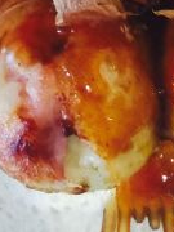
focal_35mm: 113
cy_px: -115
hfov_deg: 13.1
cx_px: 128
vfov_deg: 16.0
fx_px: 757
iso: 64
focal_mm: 4.15
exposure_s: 1/17
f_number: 2.2
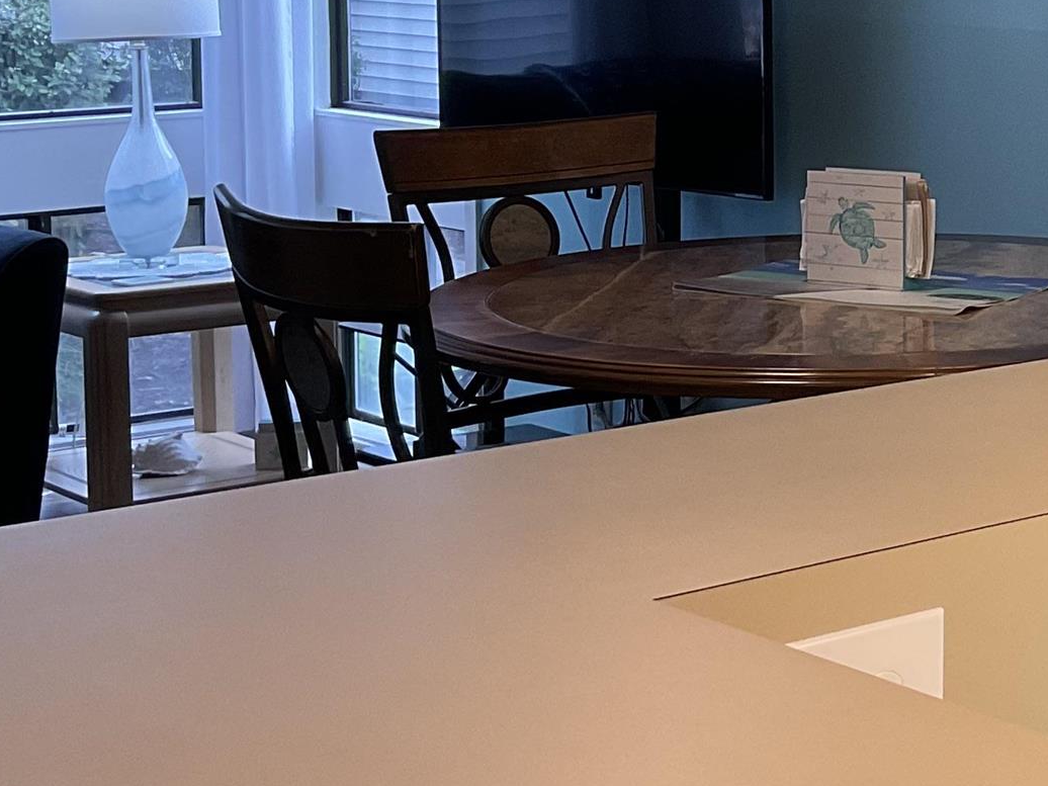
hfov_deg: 21.4
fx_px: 2604
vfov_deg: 17.0
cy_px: 116
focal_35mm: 86
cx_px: 1204
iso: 64
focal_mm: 3
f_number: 1.8
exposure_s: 1/120
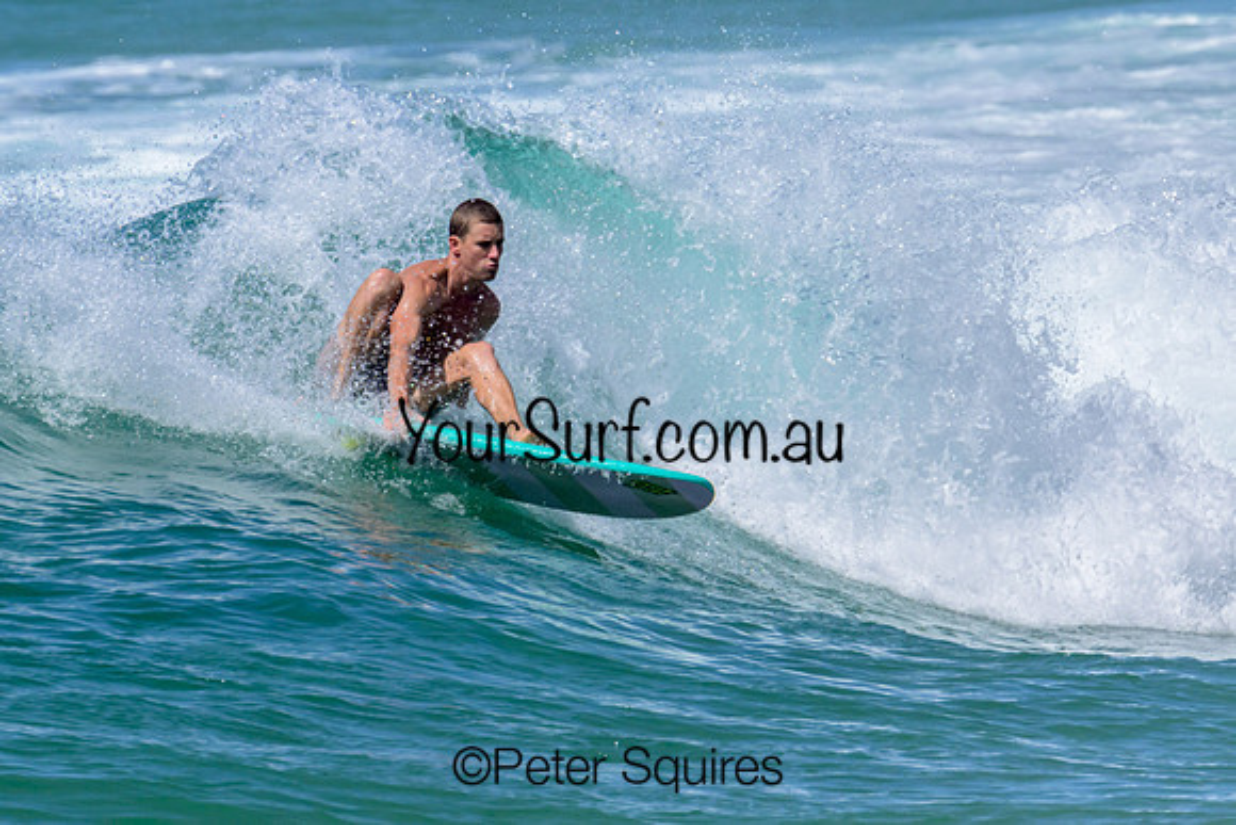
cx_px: 683
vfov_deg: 1.3
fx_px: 37321
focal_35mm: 1087
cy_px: 283
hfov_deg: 1.9
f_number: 16
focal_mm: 800
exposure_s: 1/2000
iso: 900
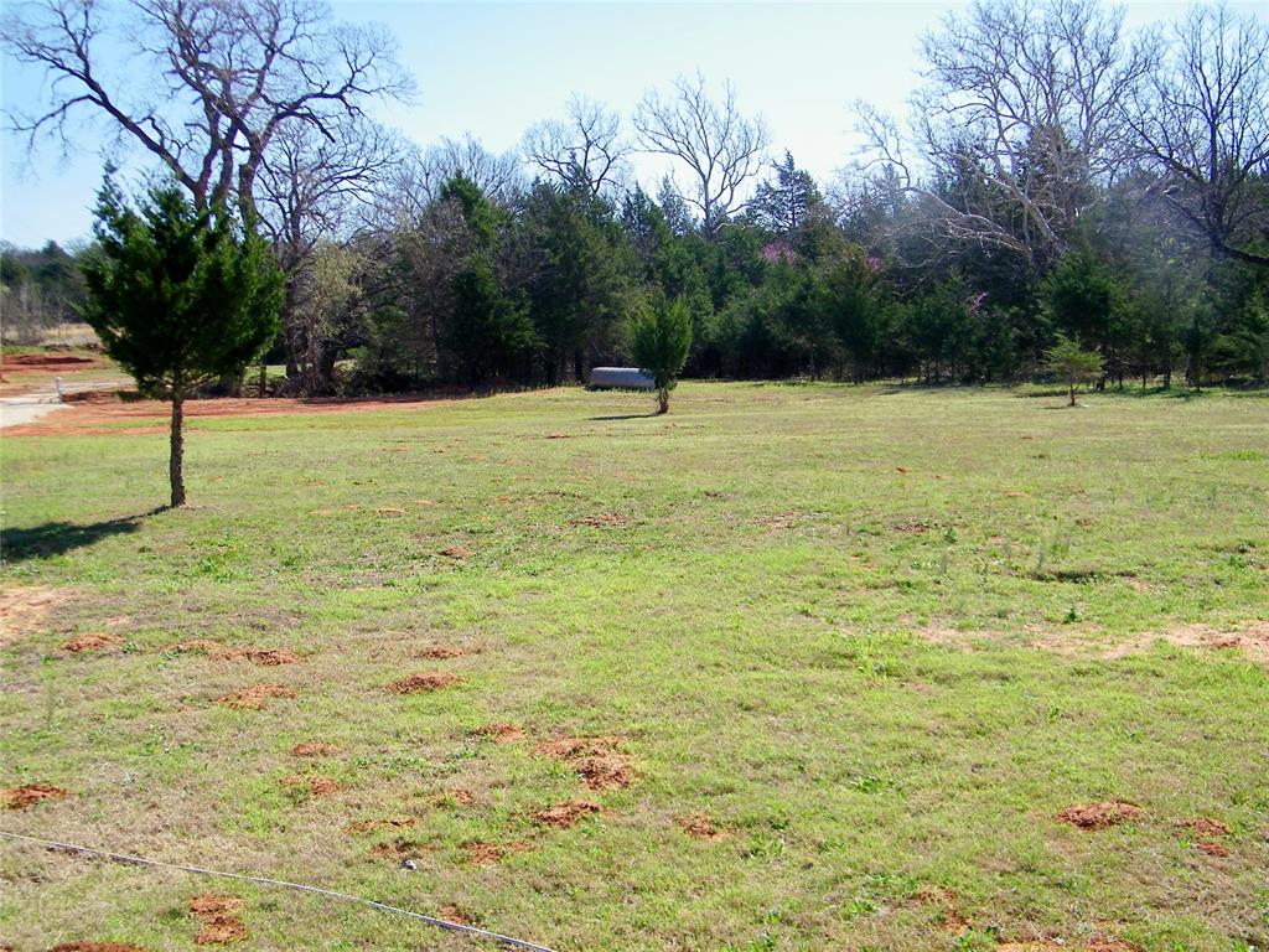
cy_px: 476
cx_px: 634
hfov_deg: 45.8
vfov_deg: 35.1
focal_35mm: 41
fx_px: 1503
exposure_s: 1/200
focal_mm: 7.2
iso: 80
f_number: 7.6
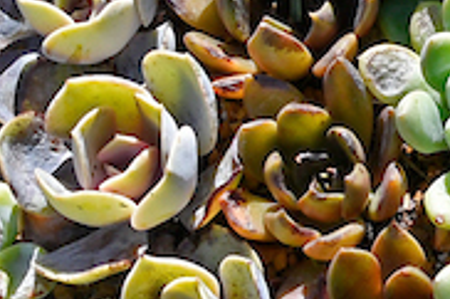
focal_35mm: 475
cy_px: 163
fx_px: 5932
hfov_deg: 4.3
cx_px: 964
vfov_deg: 2.9
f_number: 8
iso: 160
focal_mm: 48
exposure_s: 1/250
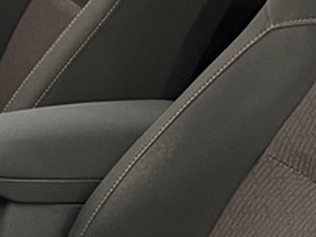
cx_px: -218
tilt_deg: -20.5
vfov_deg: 9.0
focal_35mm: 165
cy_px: 222
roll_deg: -1.0
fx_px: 1507
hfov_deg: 11.3
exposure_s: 1/33
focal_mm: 6.76
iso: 1000
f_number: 1.78
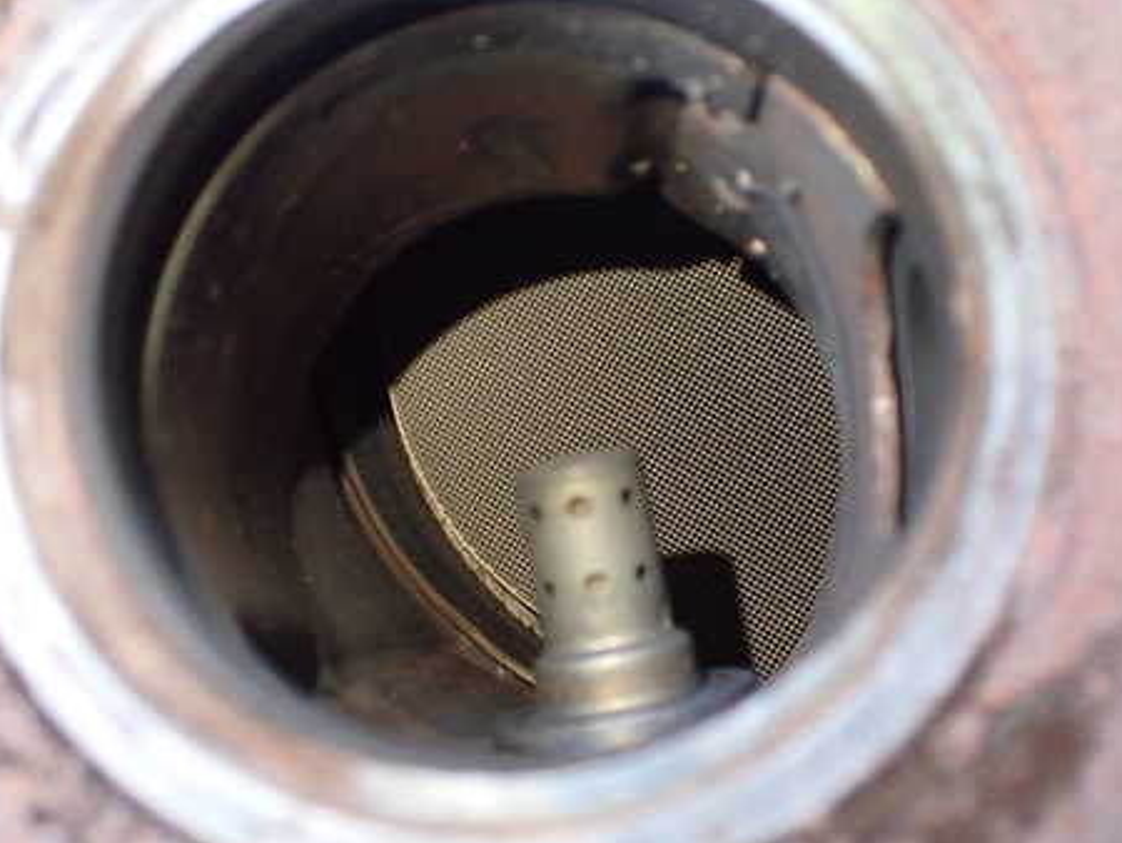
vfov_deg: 36.0
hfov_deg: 46.7
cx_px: 606
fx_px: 1297
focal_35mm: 40
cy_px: 436
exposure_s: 1/125
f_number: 2.3
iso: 800
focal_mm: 5.4
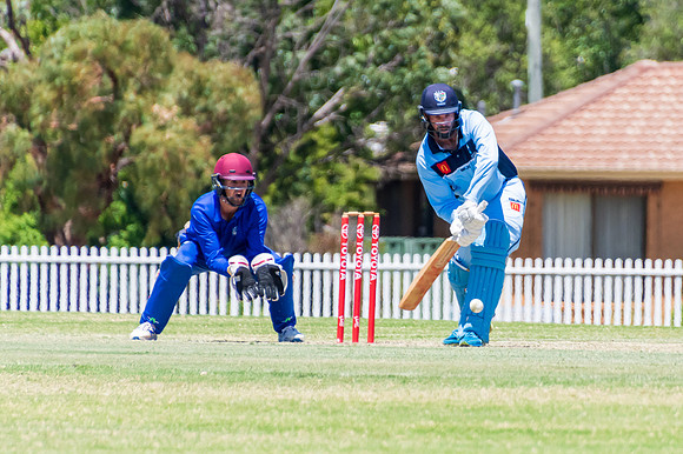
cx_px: 464
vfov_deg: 1.5
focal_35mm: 891
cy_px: 203
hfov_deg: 2.3
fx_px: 16897
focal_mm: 400
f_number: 6.3
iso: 400
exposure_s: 1/2000
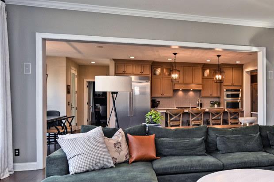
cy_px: 99
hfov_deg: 52.3
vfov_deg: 38.9
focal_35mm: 34
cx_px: 219
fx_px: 259
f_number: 4
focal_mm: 14
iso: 280
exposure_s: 1/60
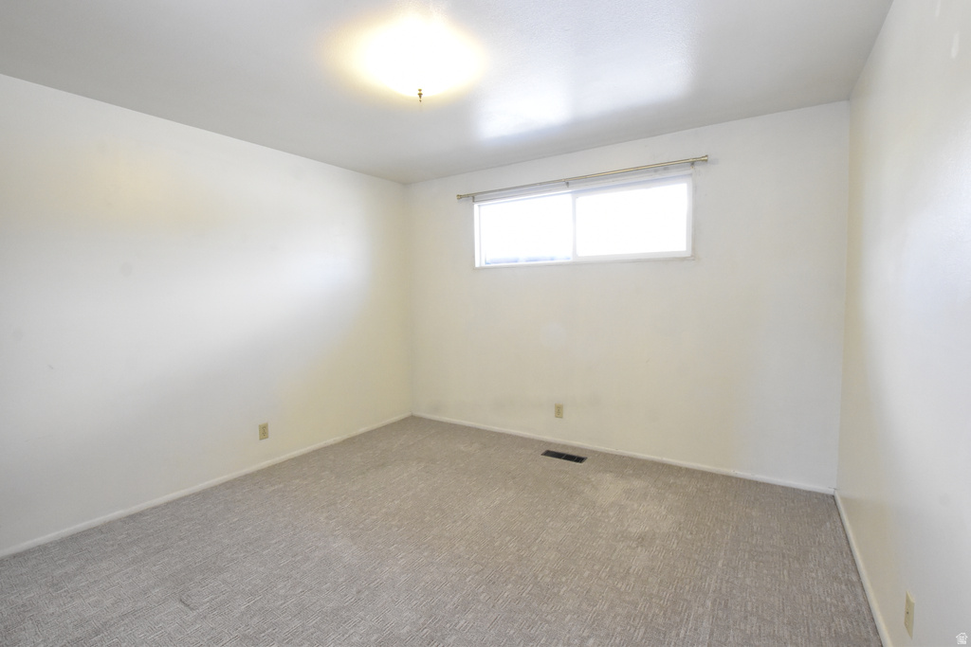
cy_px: 324
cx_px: 486
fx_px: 405
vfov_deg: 77.3
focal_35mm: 15
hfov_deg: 100.4
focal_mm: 10
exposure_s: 1/45
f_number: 8
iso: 3200
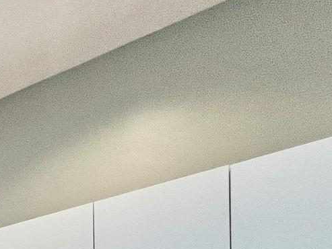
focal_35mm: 54
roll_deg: +0.2
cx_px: -234
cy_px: 446
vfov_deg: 19.9
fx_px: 518
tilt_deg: +0.7
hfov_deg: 23.2
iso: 125
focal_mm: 1.57
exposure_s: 1/120
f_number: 1.8
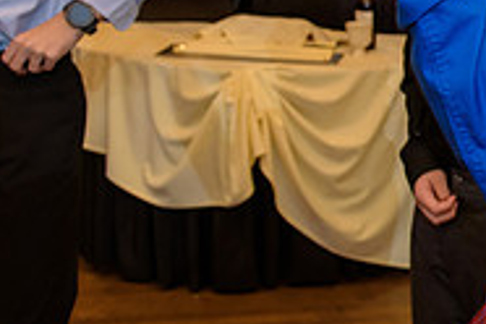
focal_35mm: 75
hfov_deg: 24.2
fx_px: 1012
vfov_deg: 18.1
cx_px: 601
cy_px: 74
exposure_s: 1/125
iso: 1600
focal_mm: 24
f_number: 3.2
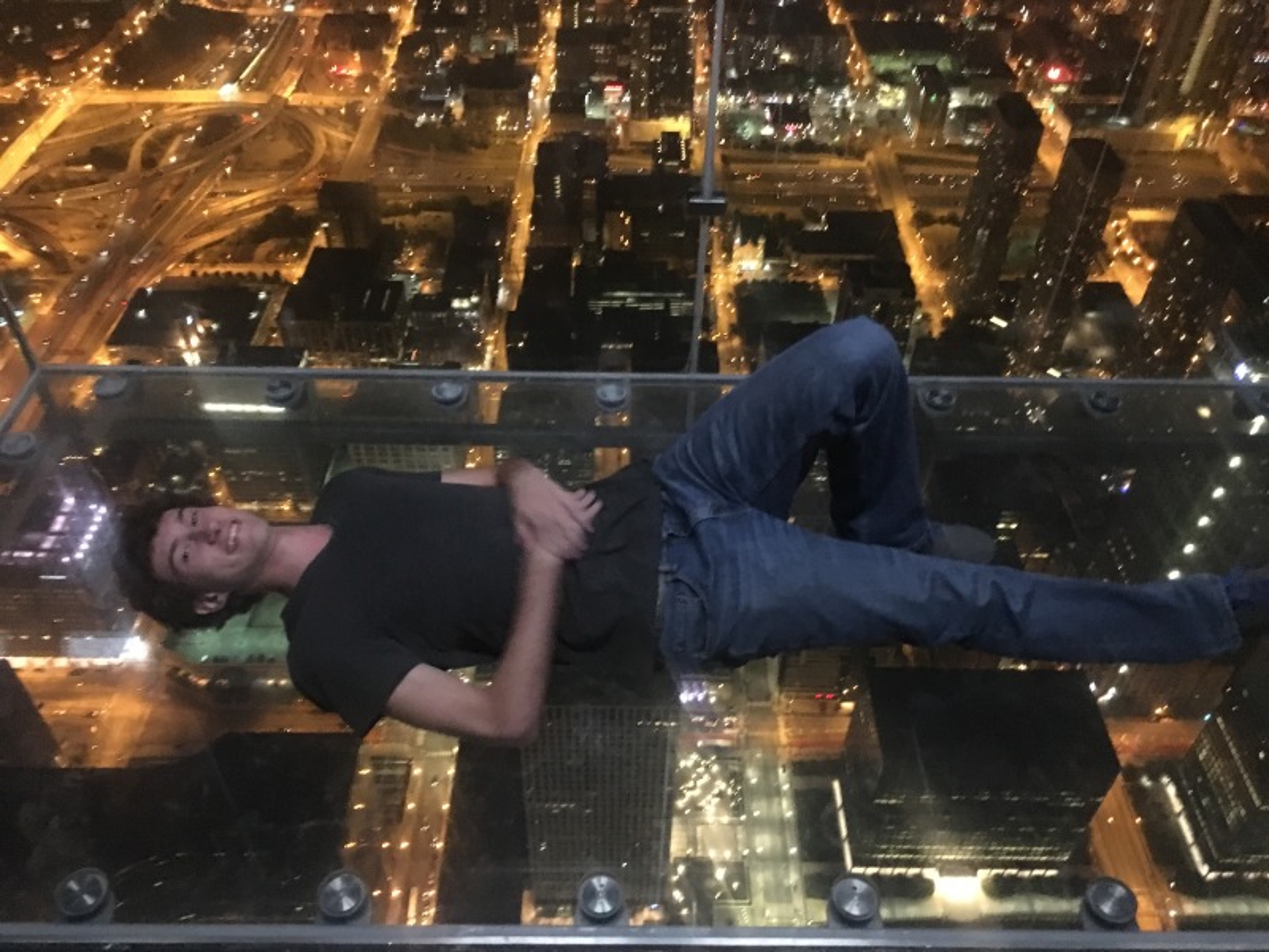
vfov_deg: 48.2
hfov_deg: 61.7
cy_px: 476
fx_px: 1063
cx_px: 634
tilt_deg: -45.6
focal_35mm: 29
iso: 800
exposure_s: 1/15
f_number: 2.2
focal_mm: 4.15
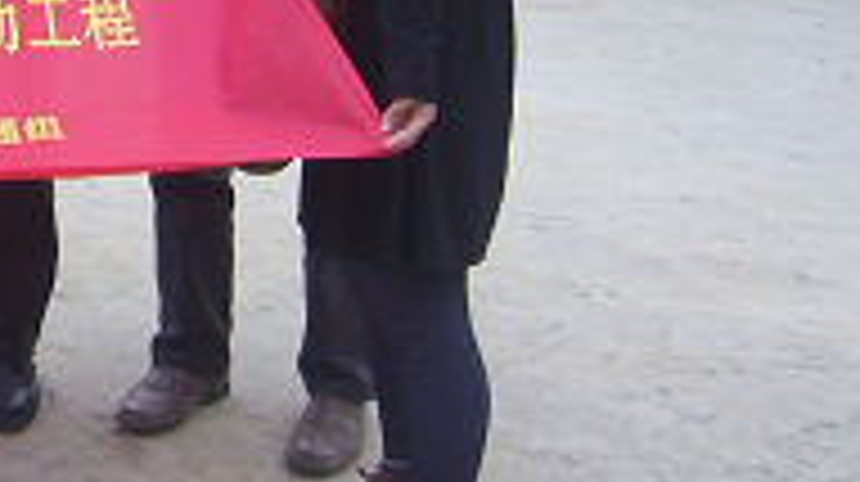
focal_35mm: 120
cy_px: -297
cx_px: -203
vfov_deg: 9.7
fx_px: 2734
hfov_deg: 17.0
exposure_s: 1/25
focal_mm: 5.8
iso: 100
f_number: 2.8
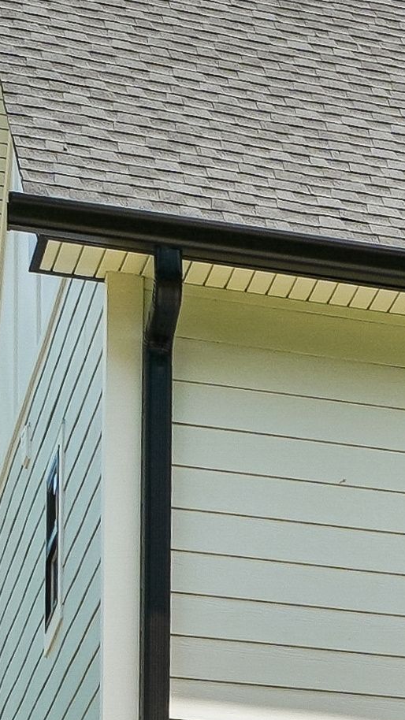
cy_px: 1193
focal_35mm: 165
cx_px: 1128
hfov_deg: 6.8
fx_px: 3151
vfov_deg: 12.2
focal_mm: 24
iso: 100
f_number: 11
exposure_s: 1/100
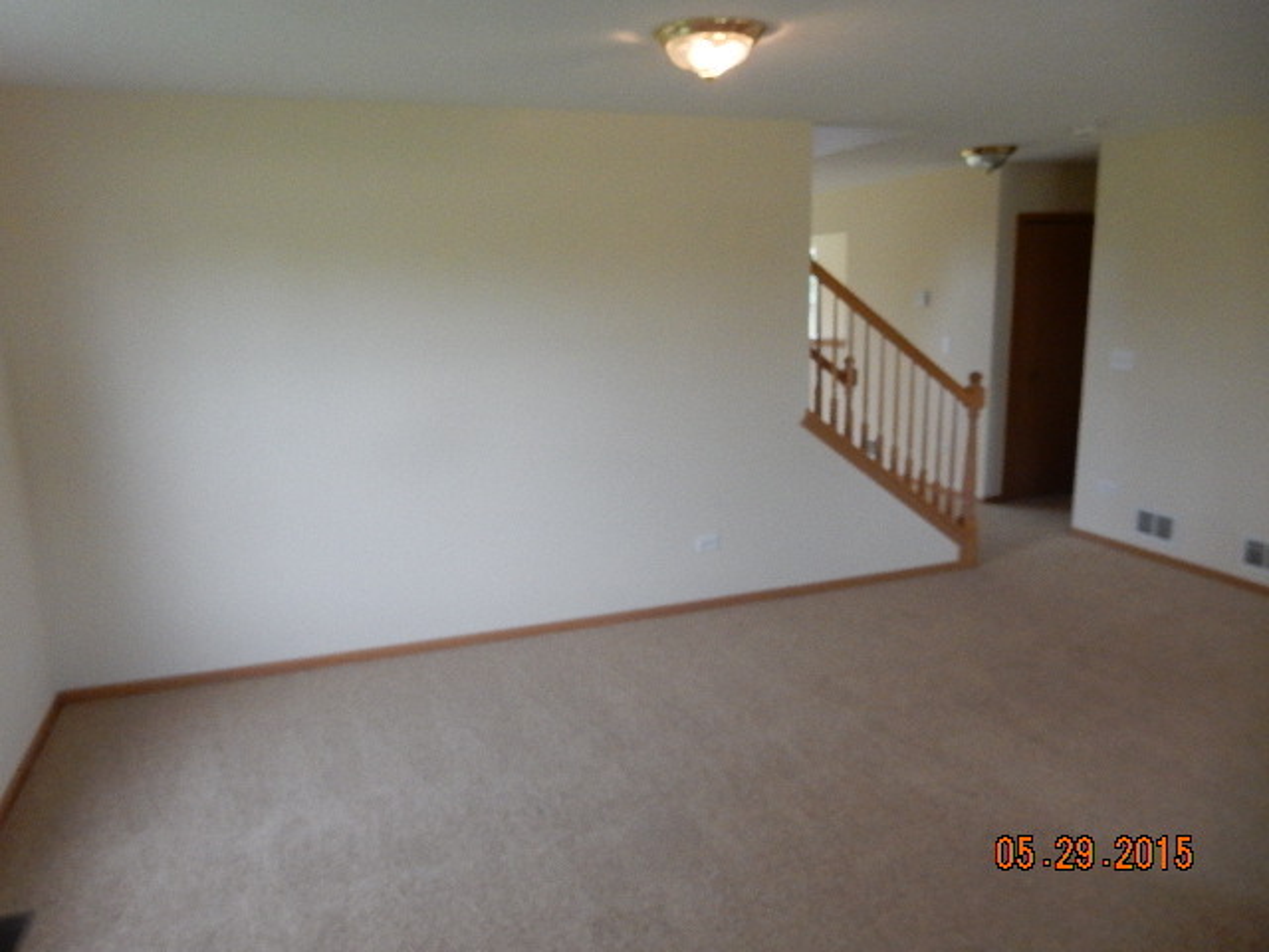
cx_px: 634
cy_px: 476
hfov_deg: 69.4
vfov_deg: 54.9
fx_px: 916
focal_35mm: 25
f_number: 3.7
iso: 400
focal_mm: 4.5
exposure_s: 1/125
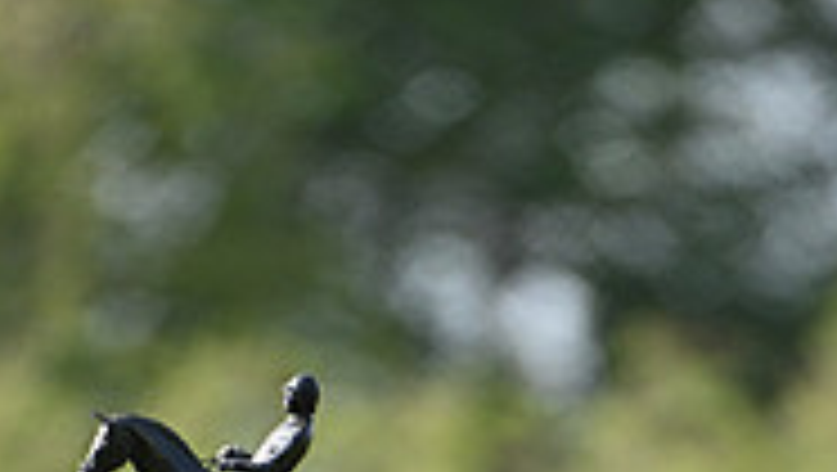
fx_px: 28966
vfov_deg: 0.9
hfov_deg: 1.7
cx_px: 493
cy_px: 1254
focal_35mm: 1304
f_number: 4.5
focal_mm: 400
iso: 640
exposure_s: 1/1250
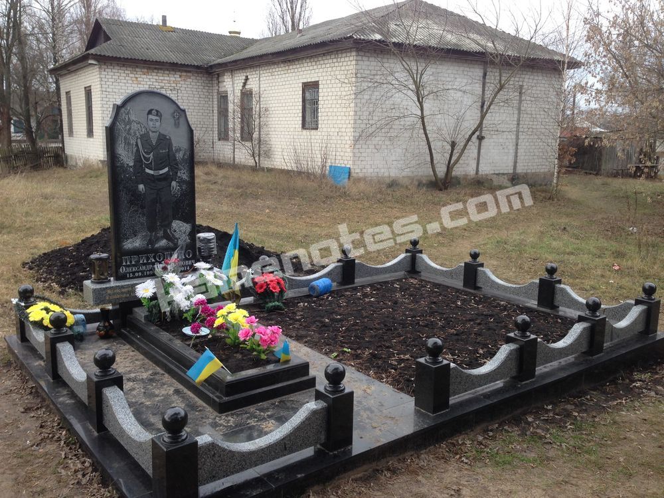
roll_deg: -0.5
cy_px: 249
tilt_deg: -10.5
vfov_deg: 42.9
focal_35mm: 33
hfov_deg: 55.4
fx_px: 633
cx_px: 332
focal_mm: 4.12
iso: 50
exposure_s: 1/120
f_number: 2.4
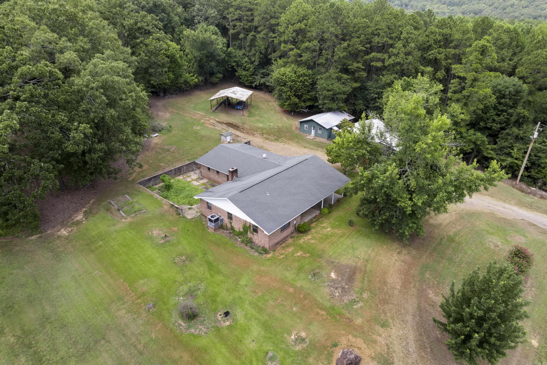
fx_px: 334
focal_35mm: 22
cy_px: 182
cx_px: 274
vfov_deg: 57.2
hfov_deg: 78.6
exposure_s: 1/60
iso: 100
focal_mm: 8.38
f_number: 2.8
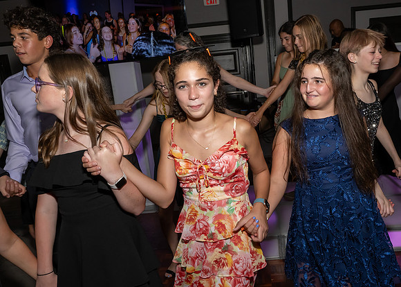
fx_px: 346
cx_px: 239
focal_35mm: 30
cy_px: 145
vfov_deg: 44.9
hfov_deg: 59.7
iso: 1000
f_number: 8
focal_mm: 17
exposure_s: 1/250
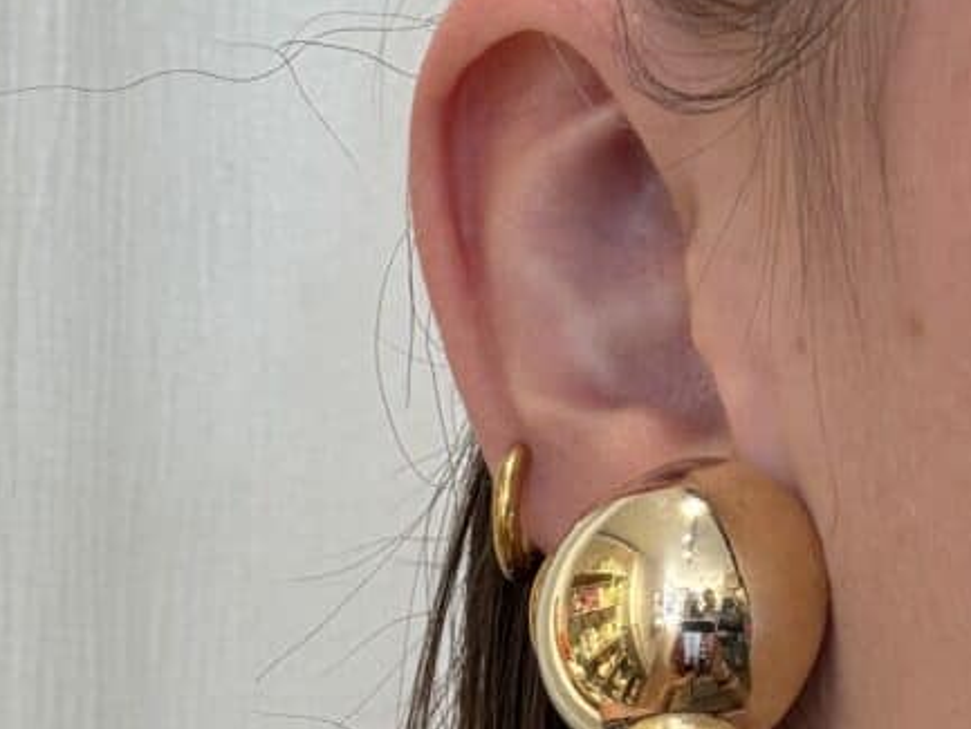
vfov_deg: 18.4
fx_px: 1992
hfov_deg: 27.1
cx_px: 269
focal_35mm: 71
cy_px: 1090
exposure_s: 1/50
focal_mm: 2.69
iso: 40
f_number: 1.9
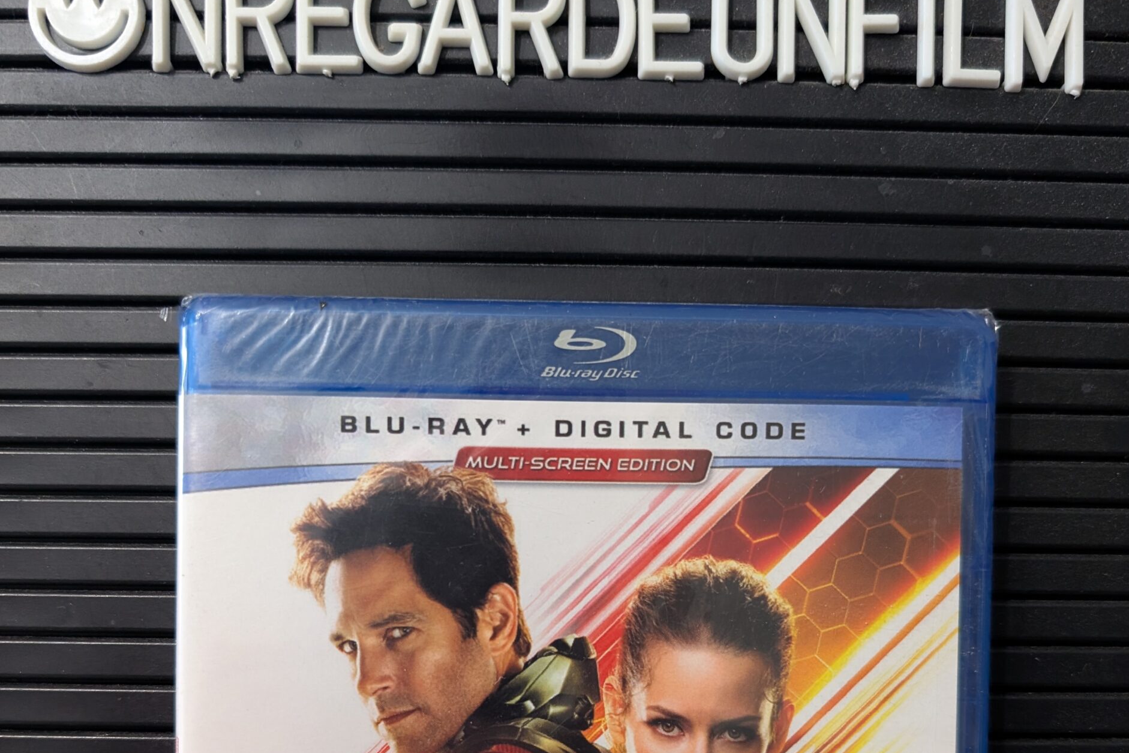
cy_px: 598
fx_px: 1066
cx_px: 559
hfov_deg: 55.8
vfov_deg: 37.6
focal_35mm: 34
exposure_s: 1/120
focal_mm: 6.9
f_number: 1.68
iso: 506
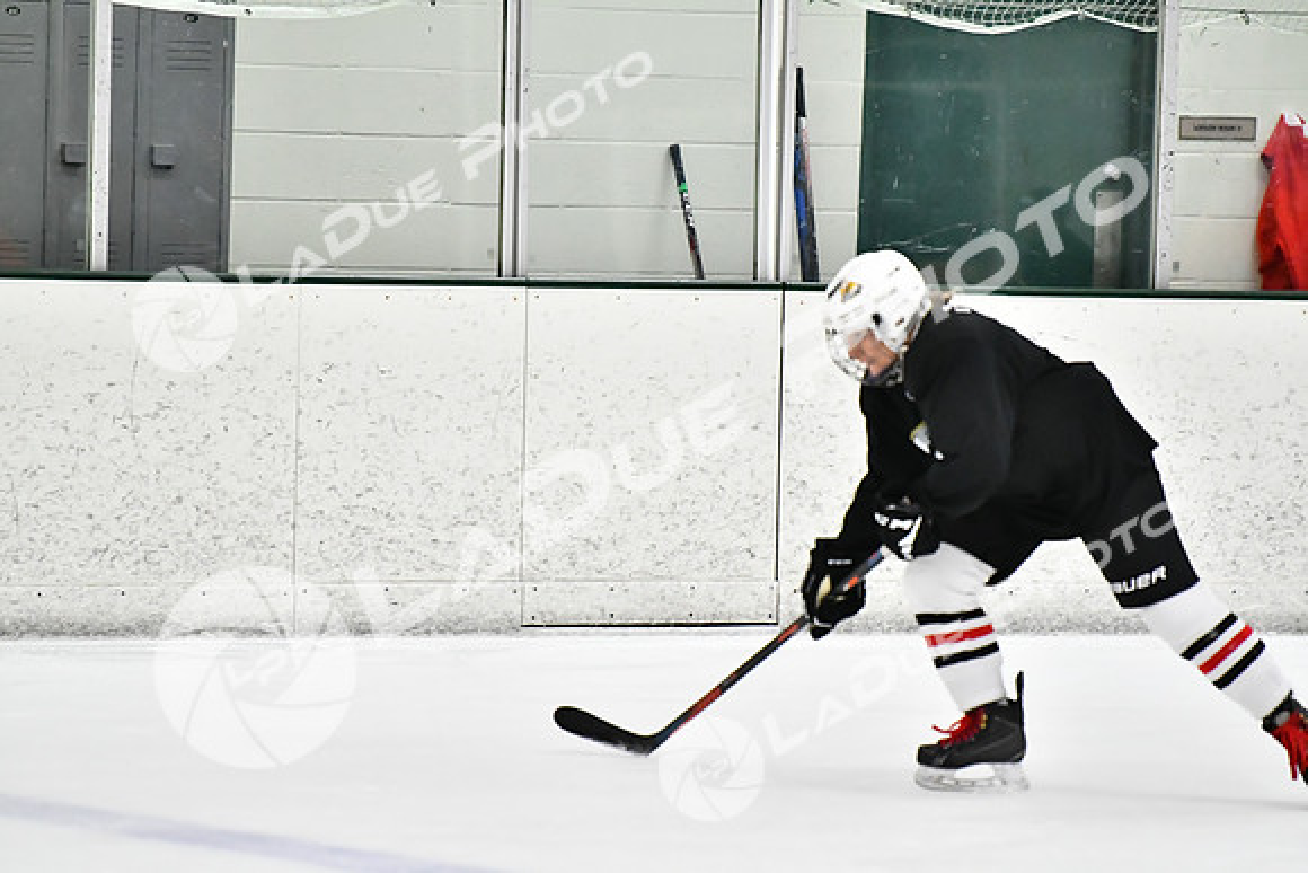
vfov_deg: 4.6
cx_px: 654
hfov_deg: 6.9
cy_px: 436
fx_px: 10902
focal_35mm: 300
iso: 5000
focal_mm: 200
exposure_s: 1/1250
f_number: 2.8
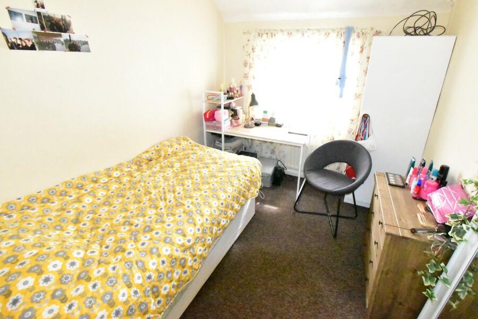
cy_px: 146
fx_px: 226
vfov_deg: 70.3
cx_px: 259
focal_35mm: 17
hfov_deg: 93.1
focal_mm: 10
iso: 25600
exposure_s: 1/200
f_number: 11
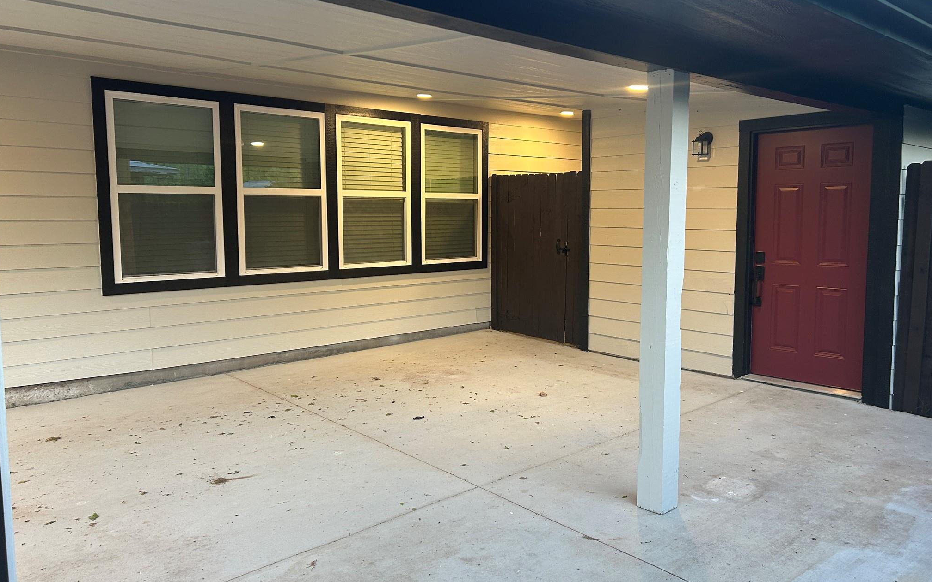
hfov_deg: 66.5
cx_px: 468
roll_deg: +0.2
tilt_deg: -6.0
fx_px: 711
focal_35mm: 28
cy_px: 288
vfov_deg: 44.5
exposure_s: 1/60
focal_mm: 5.7
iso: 125
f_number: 1.5
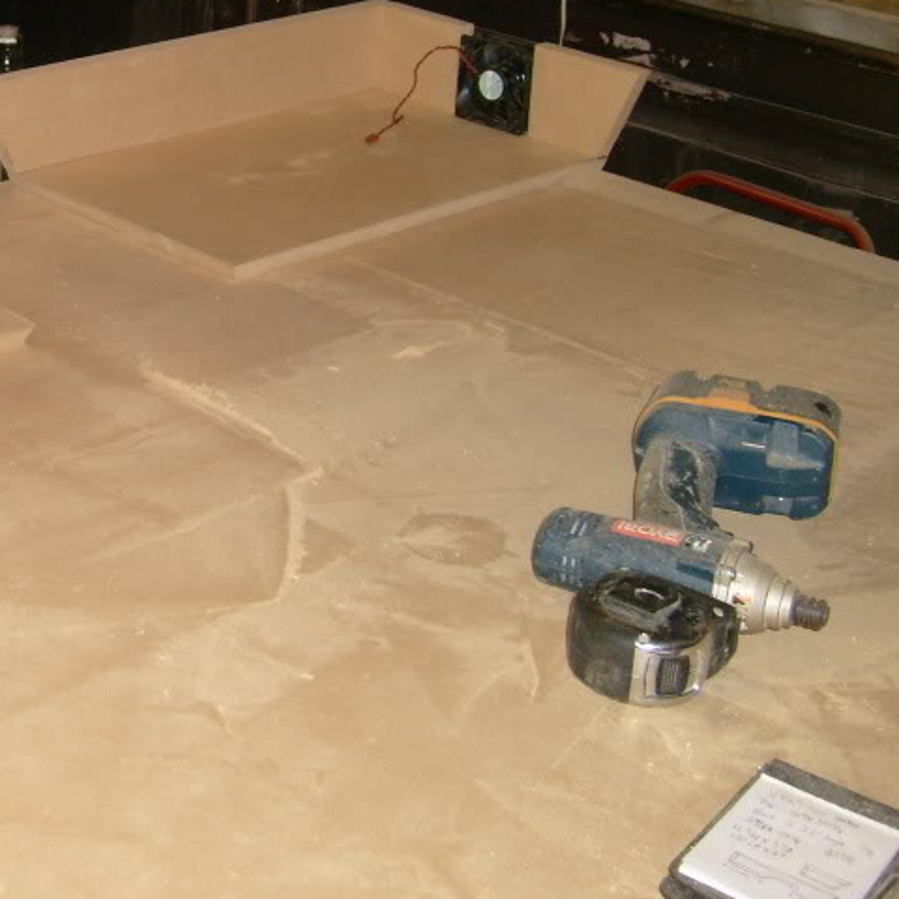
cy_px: 202
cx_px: 9
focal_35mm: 66
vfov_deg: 25.7
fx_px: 1939
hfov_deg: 24.9
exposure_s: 1/45
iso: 100
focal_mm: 5.8
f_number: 2.8
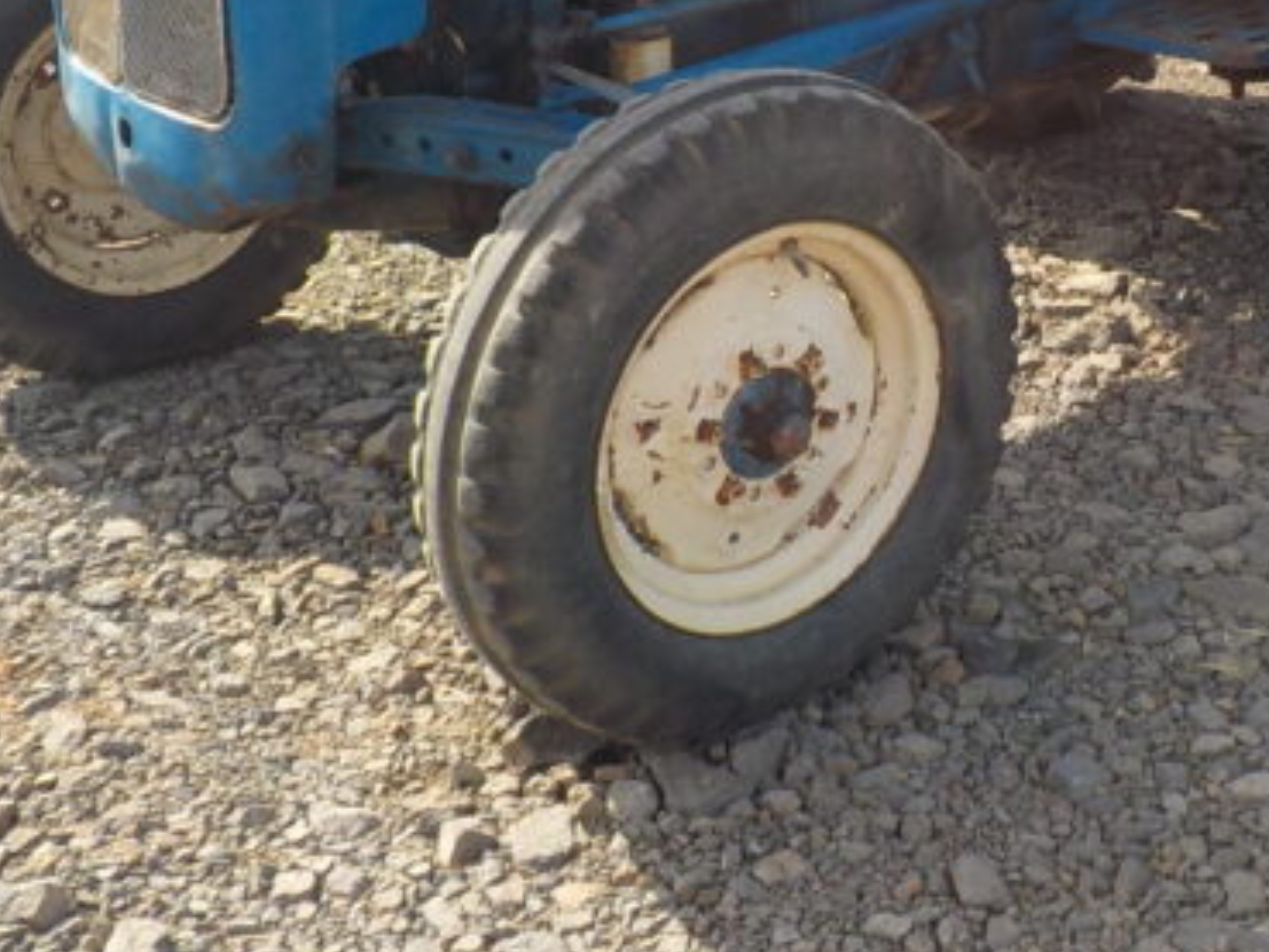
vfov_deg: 22.0
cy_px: 79
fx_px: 2384
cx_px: 963
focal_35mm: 65
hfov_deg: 29.3
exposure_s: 1/640
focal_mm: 4.1
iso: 125
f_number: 3.3
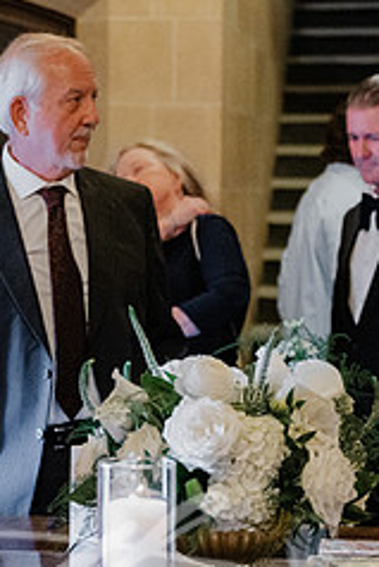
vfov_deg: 13.6
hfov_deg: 9.1
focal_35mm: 151
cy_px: 356
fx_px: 2381
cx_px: 91
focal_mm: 62
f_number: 2.8
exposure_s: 1/125
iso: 8000
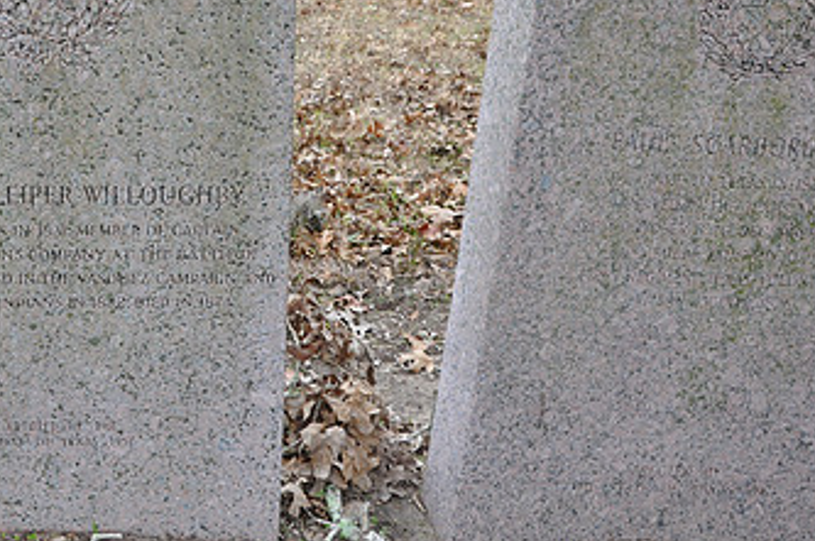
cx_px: 130
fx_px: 1240
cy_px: 177
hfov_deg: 34.9
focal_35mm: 55
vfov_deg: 24.5
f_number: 7.1
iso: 200
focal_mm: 21
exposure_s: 1/50
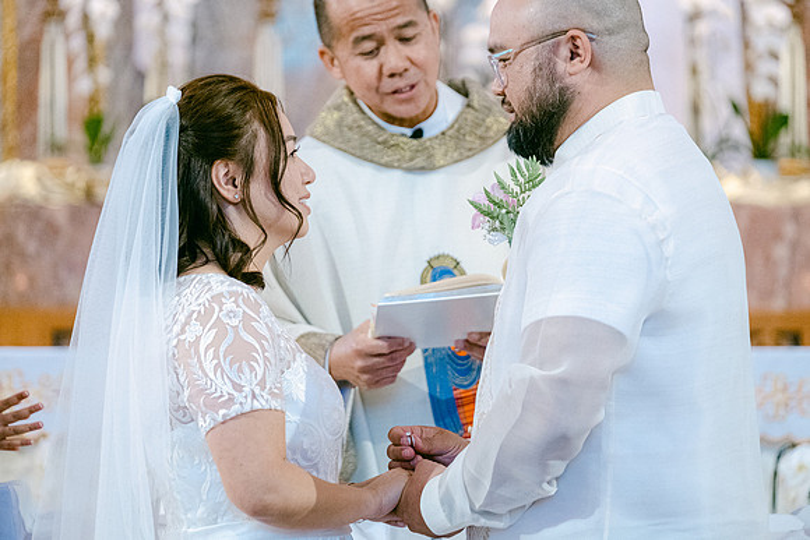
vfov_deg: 8.2
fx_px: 3788
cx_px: 405
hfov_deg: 12.2
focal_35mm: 168
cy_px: 270
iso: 2500
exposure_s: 1/125
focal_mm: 110.6
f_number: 2.8
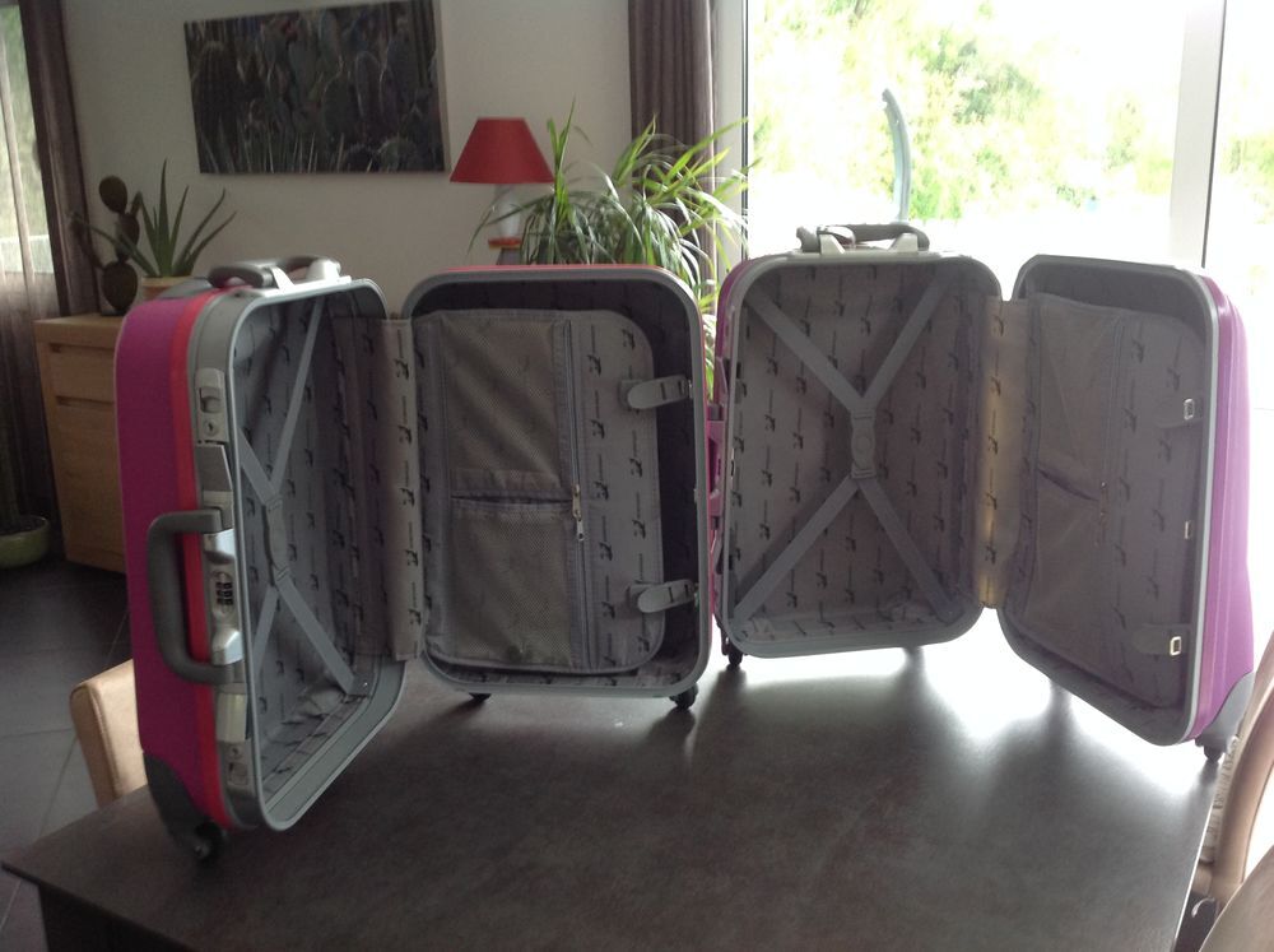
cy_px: 476
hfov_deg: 52.7
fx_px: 1286
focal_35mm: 35
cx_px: 637
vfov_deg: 40.6
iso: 100
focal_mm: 4.28
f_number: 2.4
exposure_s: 1/15
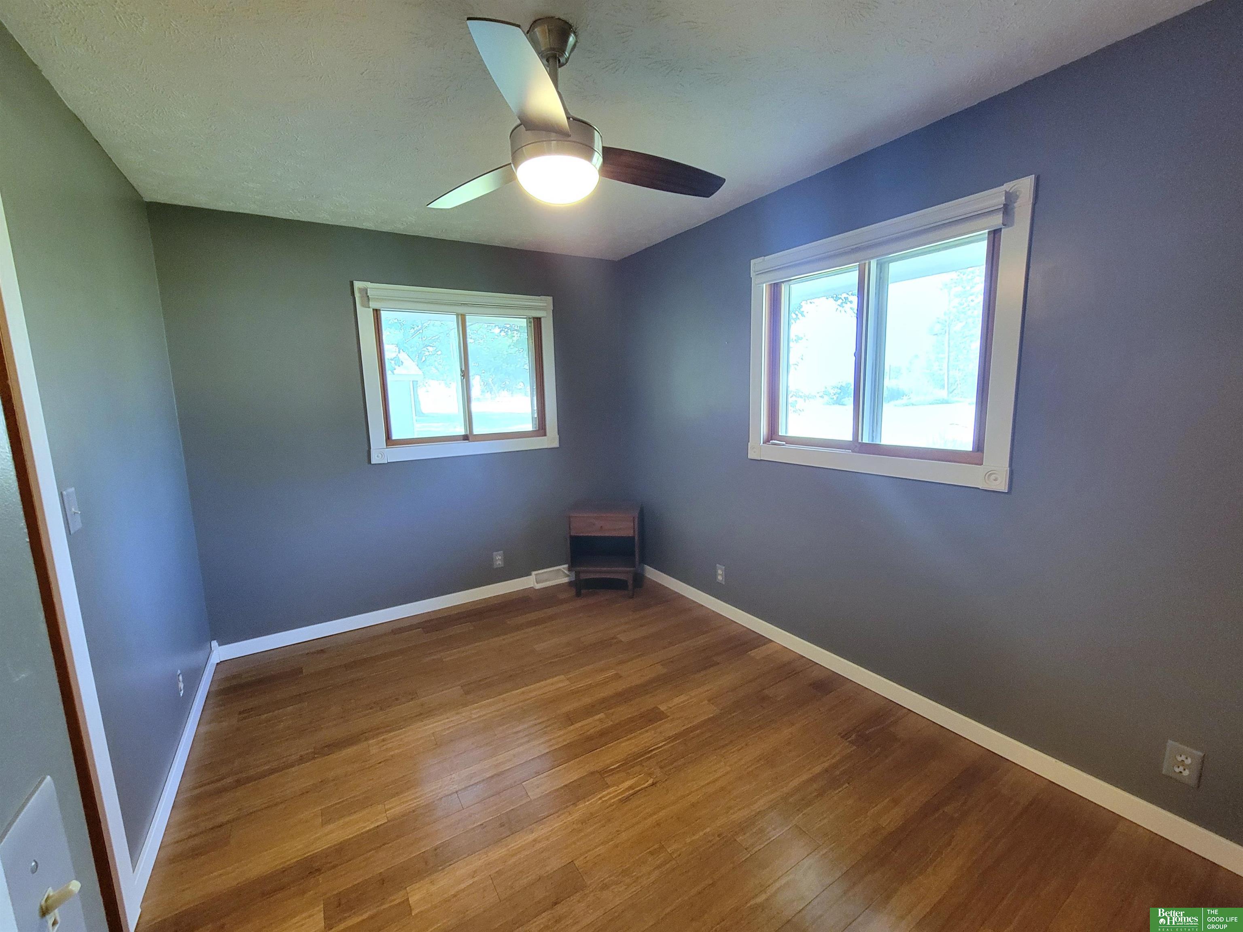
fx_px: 467
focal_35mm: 13
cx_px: 622
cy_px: 466
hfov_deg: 106.2
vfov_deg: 89.9
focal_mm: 2.2
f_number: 2.2
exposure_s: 1/60.2
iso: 320
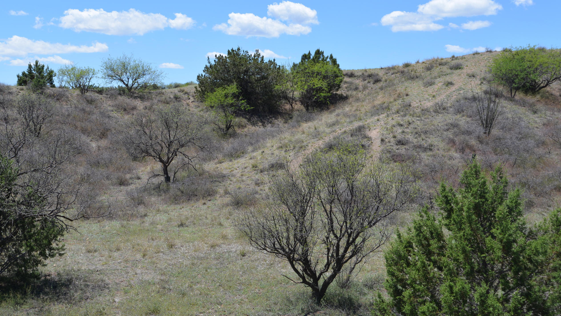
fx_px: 833
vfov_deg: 21.4
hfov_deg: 37.2
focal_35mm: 56
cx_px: 259
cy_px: 139
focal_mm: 45
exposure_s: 1/250
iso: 100
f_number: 8
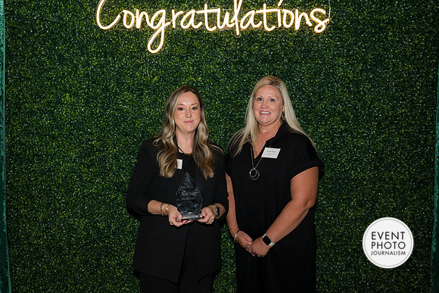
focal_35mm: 40
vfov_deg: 33.4
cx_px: 220
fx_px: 488
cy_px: 146
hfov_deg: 48.4
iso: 640
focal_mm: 40
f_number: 5
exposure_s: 1/160
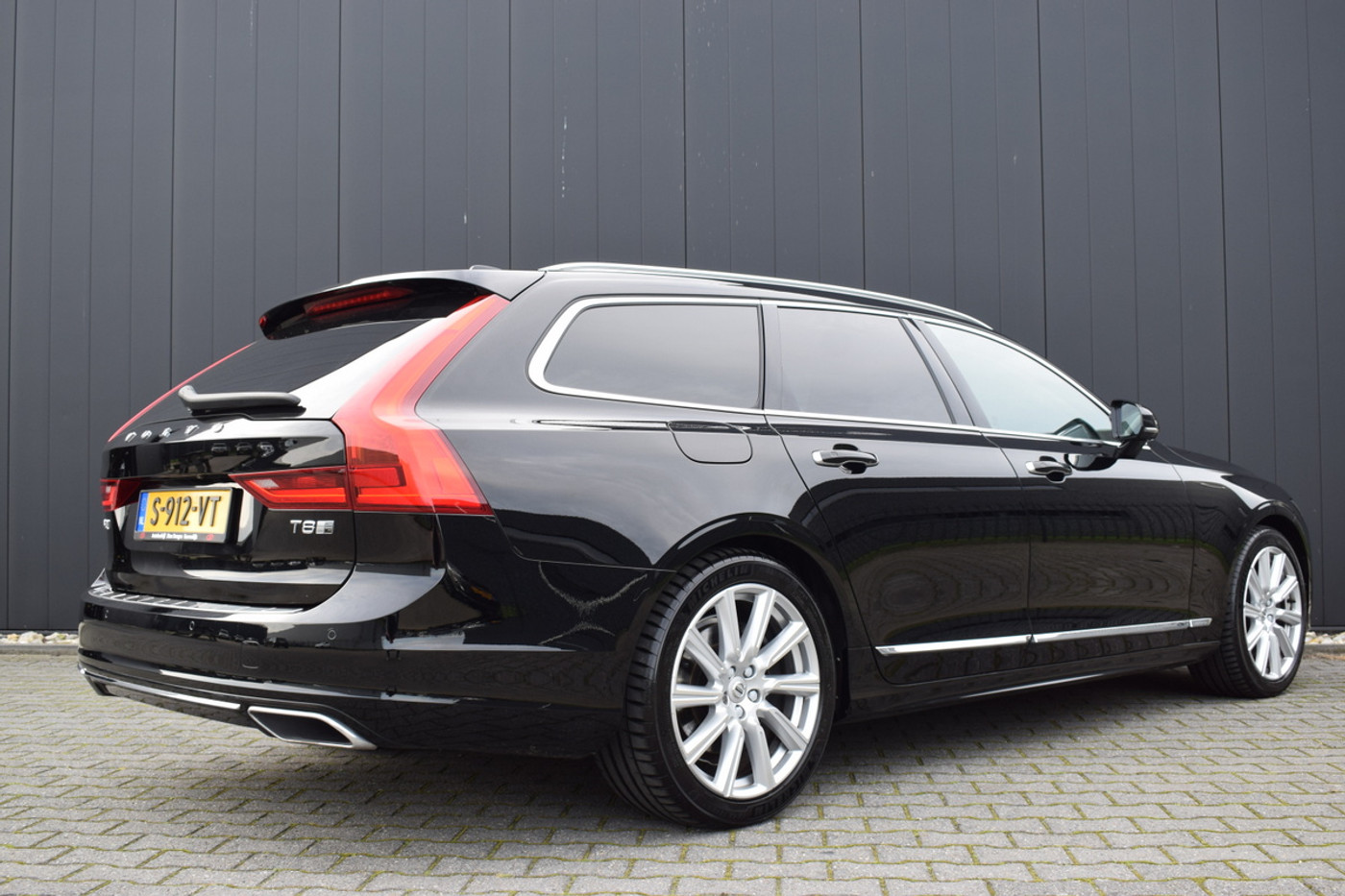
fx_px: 1401
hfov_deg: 51.3
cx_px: 672
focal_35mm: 38
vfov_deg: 35.5
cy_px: 448
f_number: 6.3
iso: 400
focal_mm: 25
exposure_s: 1/160
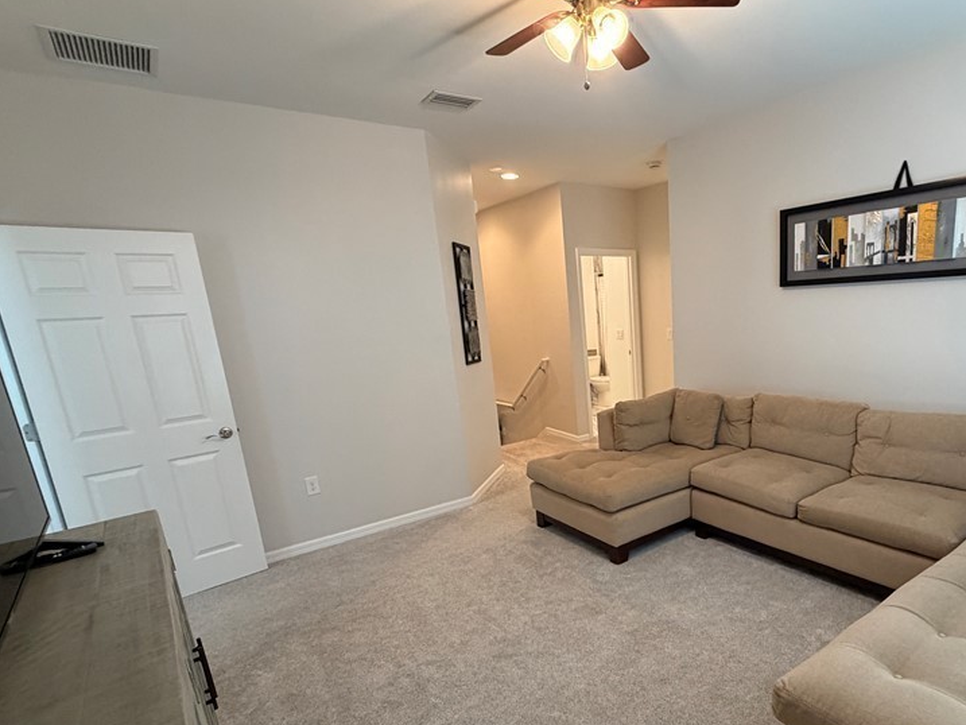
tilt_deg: -12.6
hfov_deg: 79.7
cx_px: 622
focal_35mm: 20
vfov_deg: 65.3
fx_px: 558
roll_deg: +3.2
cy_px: 438
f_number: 2.2
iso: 320
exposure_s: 1/60
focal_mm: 2.22
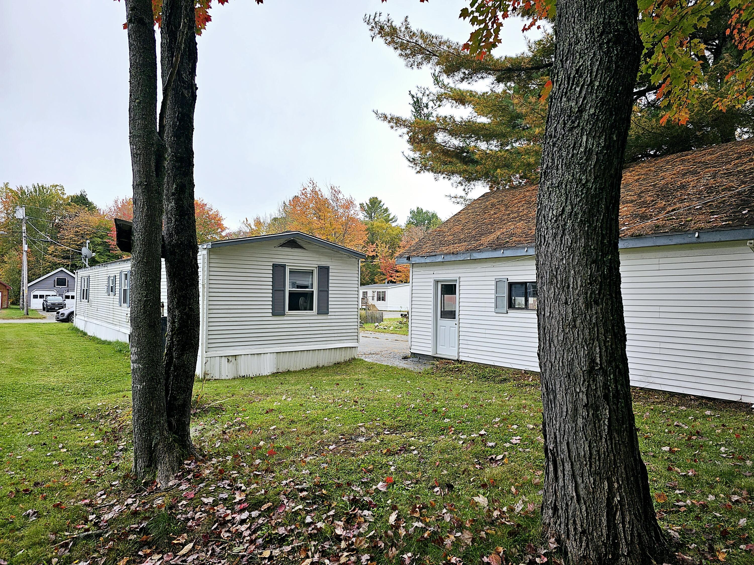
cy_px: 282
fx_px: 501
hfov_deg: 73.9
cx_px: 377
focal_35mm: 23
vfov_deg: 58.9
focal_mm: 6.3
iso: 10
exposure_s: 1/385
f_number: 1.7
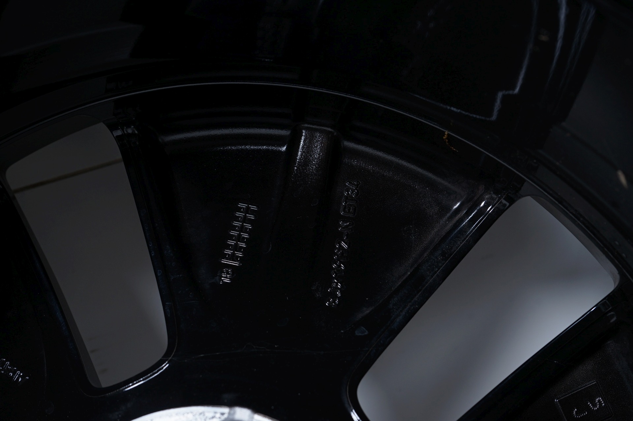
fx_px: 720
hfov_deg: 47.4
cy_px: 210
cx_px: 316
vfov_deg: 32.6
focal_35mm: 41
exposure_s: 1/100
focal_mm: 41
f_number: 7.1
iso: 250
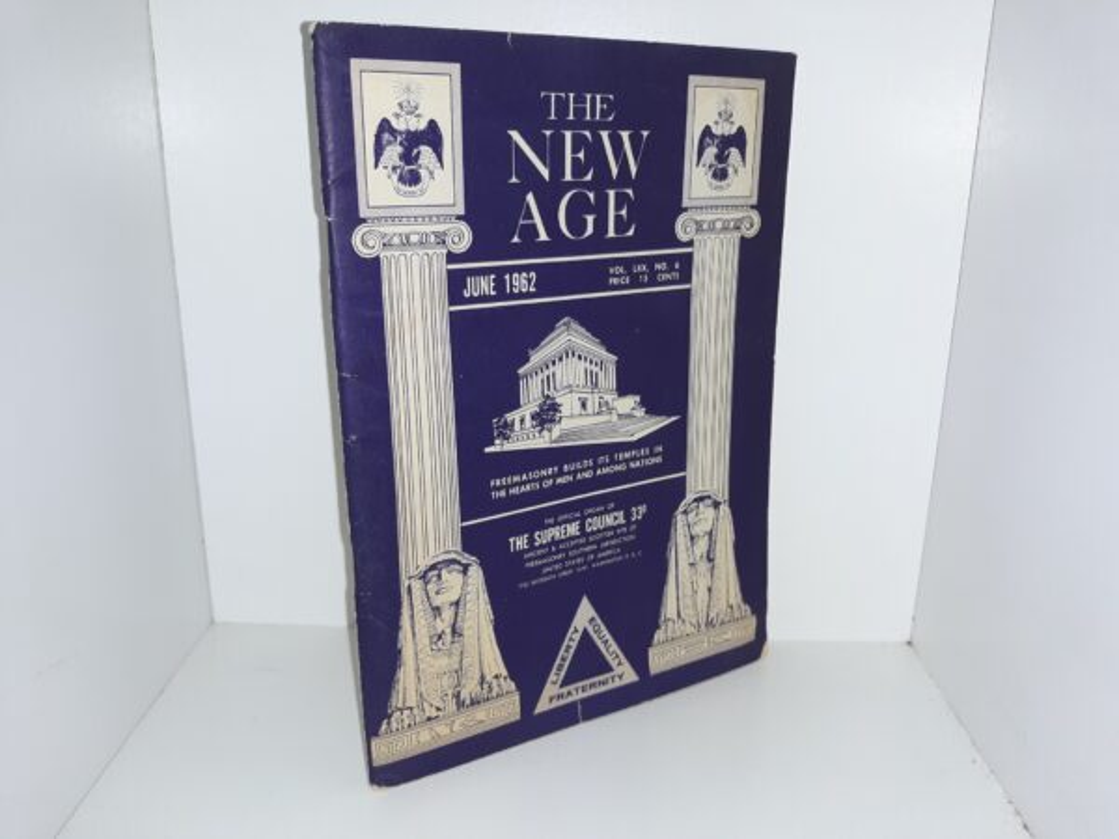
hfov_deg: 63.4
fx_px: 905
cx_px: 560
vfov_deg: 49.7
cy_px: 420
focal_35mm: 28
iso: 40
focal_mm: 3.7
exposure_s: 1/144
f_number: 1.7
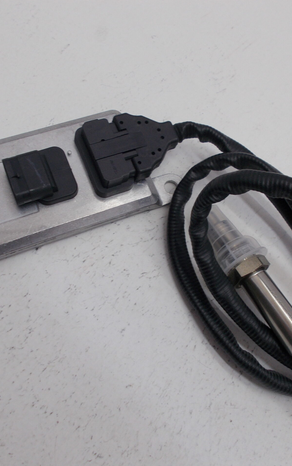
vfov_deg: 52.7
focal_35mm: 37
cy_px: 233
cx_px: 152
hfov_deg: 34.4
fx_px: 471
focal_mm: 4.6
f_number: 3.2
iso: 80
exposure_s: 1/50
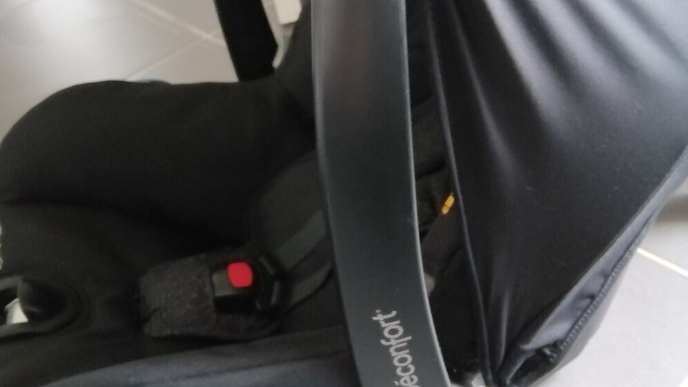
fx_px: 693
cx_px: 345
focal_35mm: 38
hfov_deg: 52.8
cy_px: 127
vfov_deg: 30.9
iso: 640
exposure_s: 1/50
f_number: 1.8
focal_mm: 3.6
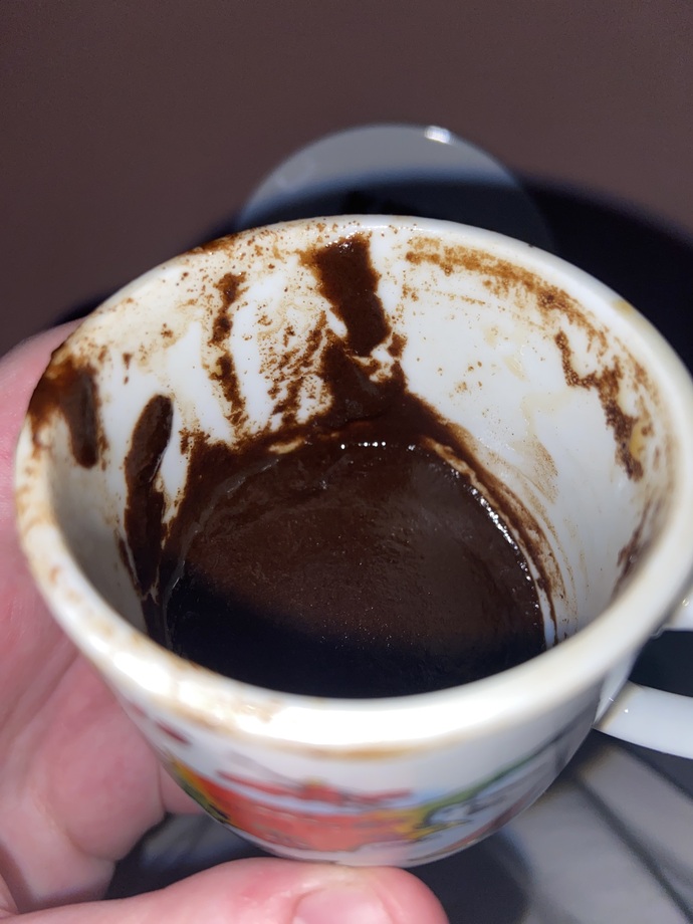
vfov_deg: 69.4
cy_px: 462
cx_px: 346
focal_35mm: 25
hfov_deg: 54.9
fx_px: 667
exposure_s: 1/1157
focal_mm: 4.25
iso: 32
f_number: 1.8
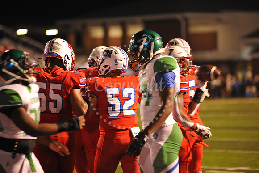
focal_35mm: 200
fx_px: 1439
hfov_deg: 10.3
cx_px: 130
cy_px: 86
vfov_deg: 6.9
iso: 1600
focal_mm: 200
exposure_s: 1/125
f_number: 3.3
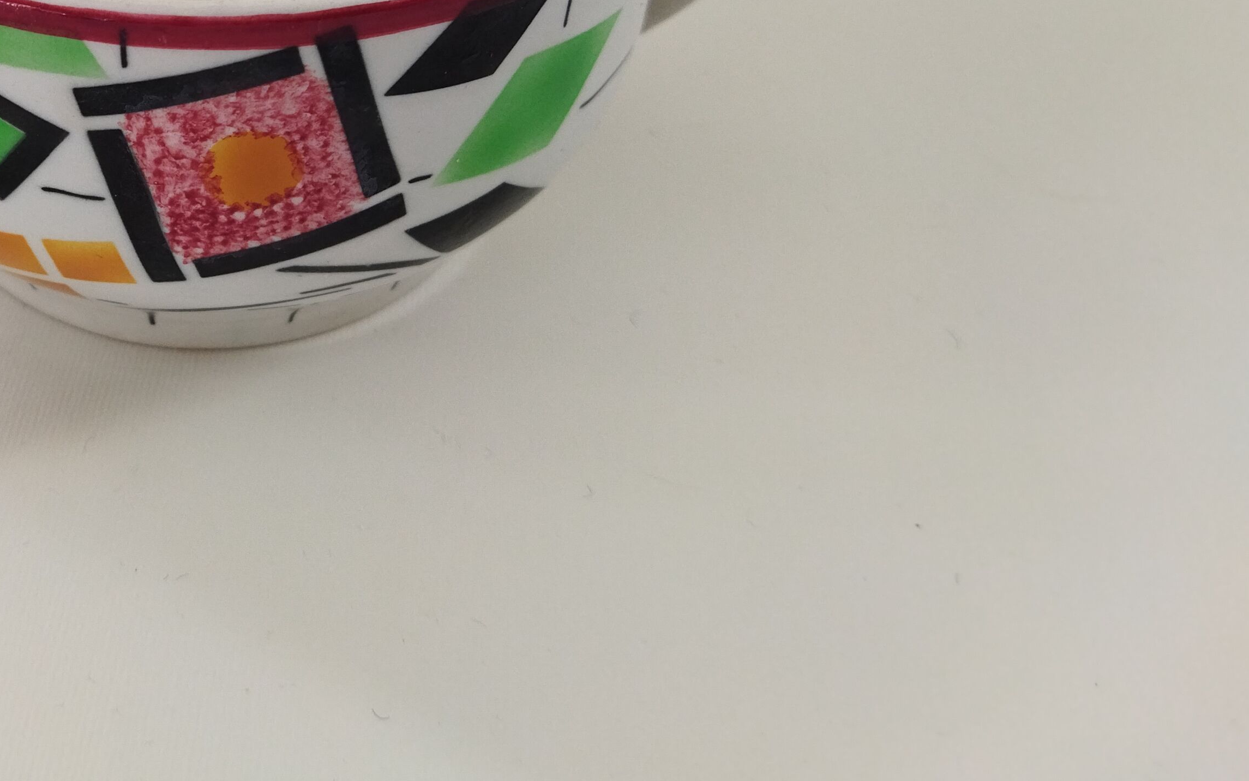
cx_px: 189
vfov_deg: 24.8
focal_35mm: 50
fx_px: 1702
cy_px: 29
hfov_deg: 38.3
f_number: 1.79
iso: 99
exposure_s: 1/126
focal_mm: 4.71
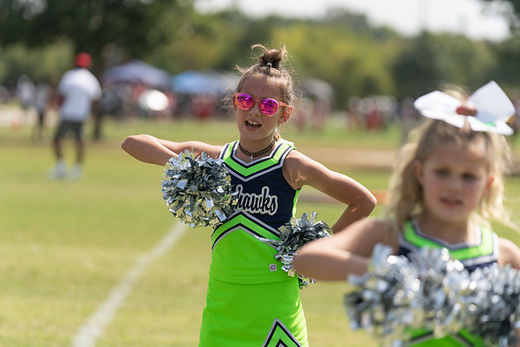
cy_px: 174
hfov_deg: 10.3
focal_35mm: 200
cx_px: 260
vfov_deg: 6.9
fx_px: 2889
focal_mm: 200
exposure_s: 1/1600
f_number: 4
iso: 160
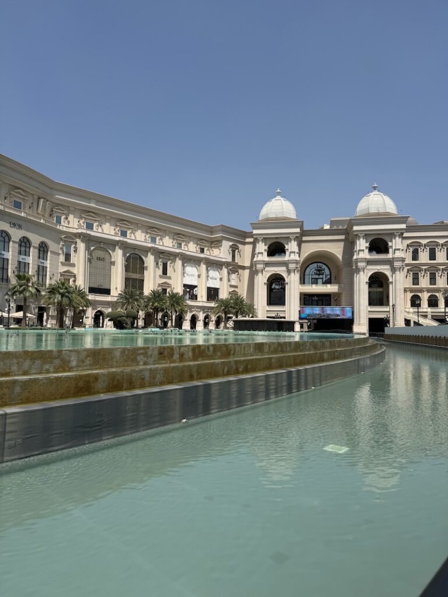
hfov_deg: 56.8
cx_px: 224
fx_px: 414
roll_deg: +0.1
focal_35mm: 24
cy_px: 298
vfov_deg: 71.6
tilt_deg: +3.6
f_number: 1.78
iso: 80
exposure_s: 1/7092
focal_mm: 6.76
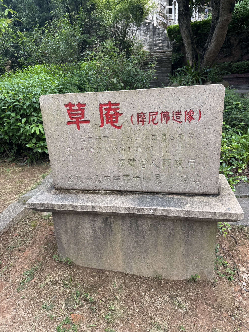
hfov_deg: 56.8
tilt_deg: -17.6
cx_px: 124
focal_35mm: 24
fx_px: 230
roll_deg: +2.2
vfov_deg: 71.6
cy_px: 166
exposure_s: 1/477
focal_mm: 6.76
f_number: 1.78
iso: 80
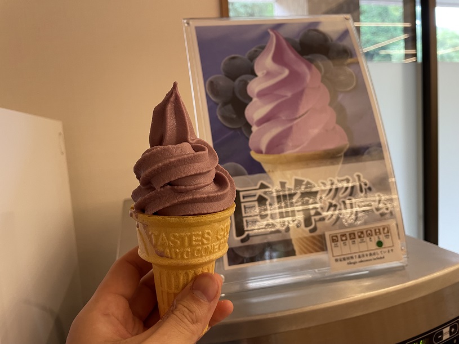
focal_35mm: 26
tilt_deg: -7.2
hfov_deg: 67.3
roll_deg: +4.2
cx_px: 230
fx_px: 345
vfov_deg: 53.1
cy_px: 172
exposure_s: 1/63
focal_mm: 4.2
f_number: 1.6
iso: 100
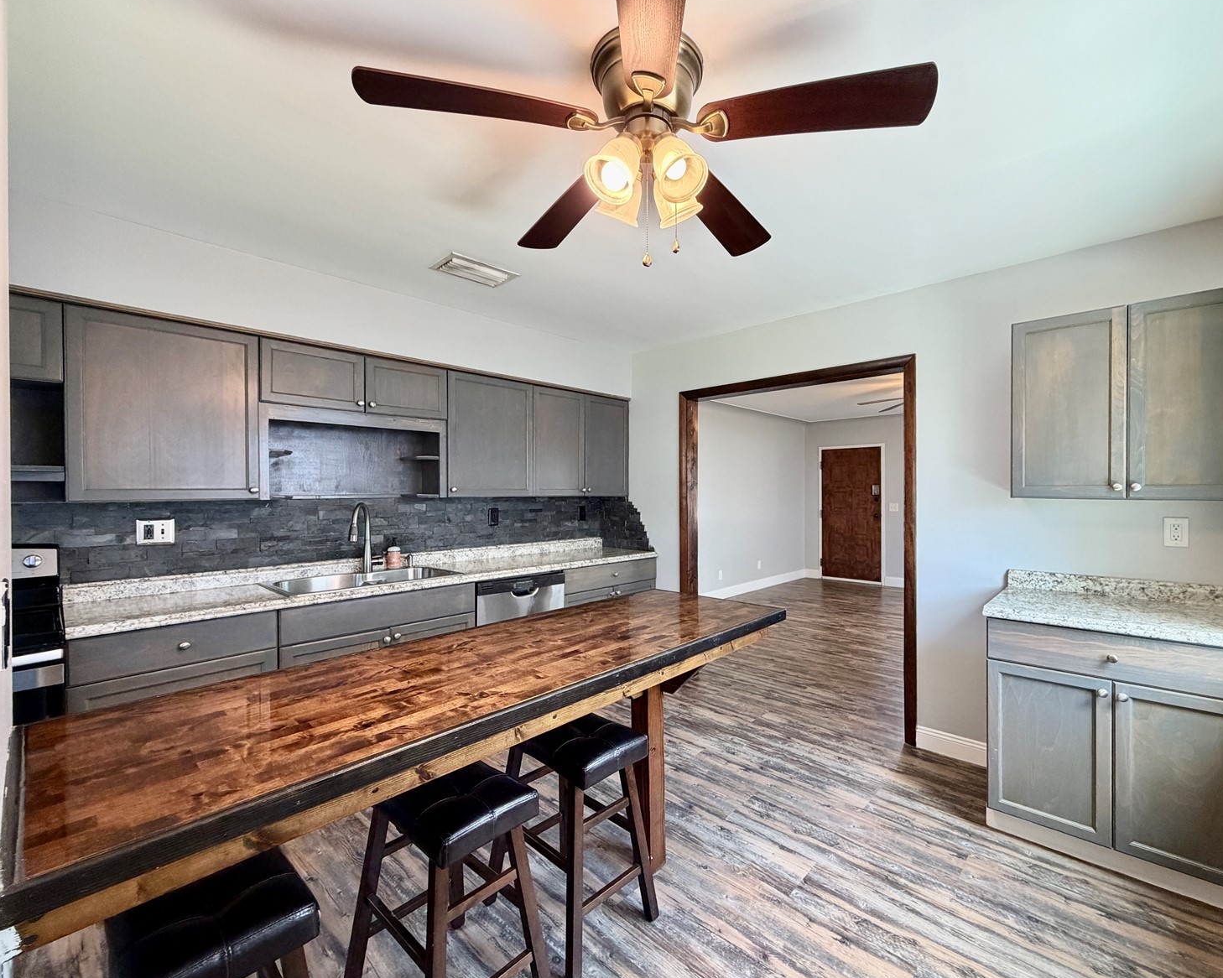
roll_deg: +0.5
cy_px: 491
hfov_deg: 96.6
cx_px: 656
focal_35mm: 15
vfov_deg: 84.0
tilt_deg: -0.4
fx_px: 543
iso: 250
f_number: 2.2
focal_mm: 2.22
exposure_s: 1/60
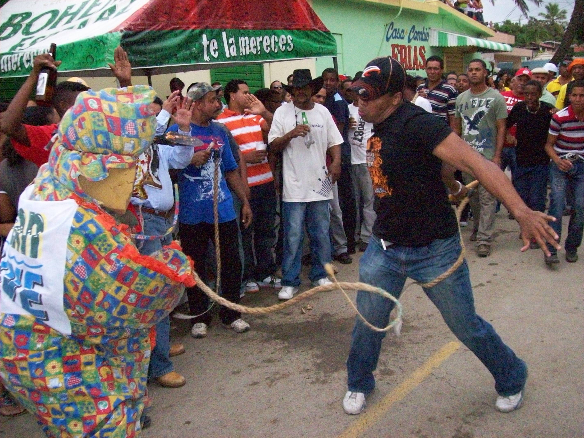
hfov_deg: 51.4
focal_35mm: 36
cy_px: 219
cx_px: 292
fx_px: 607
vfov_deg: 39.6
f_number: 2.7
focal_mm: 6
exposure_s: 1/512
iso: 800
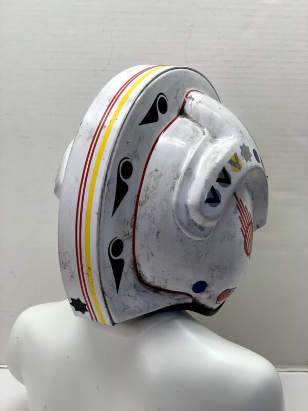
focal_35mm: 52
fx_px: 617
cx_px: 154
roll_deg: -0.2
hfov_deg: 28.0
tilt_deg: -12.7
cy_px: 206
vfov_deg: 36.8
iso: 50
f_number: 2.4
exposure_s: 1/120
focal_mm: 6
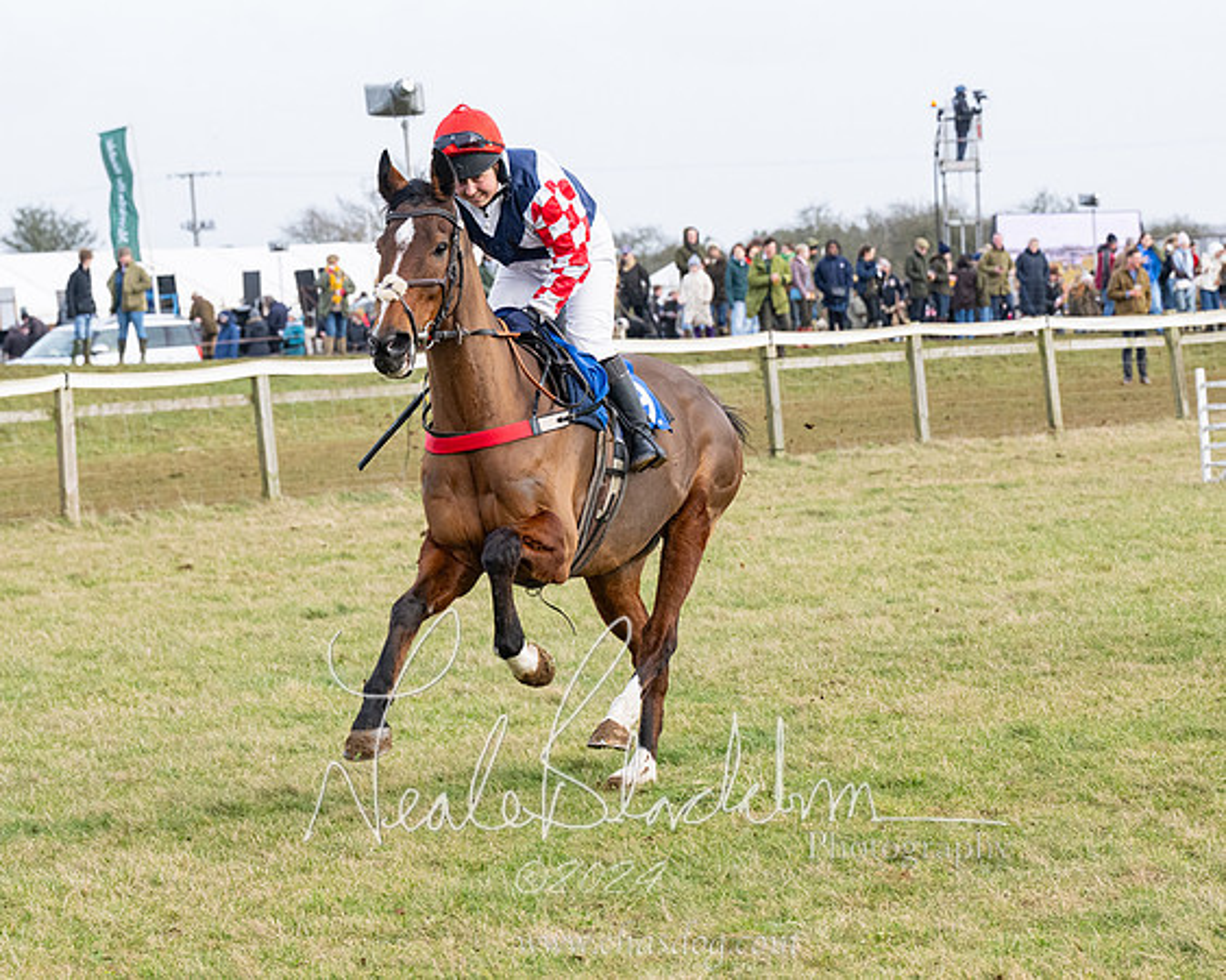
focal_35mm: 130
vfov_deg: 11.9
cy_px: 490
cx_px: 613
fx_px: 4700
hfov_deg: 14.9
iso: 800
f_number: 5
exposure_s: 1/1600
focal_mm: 77
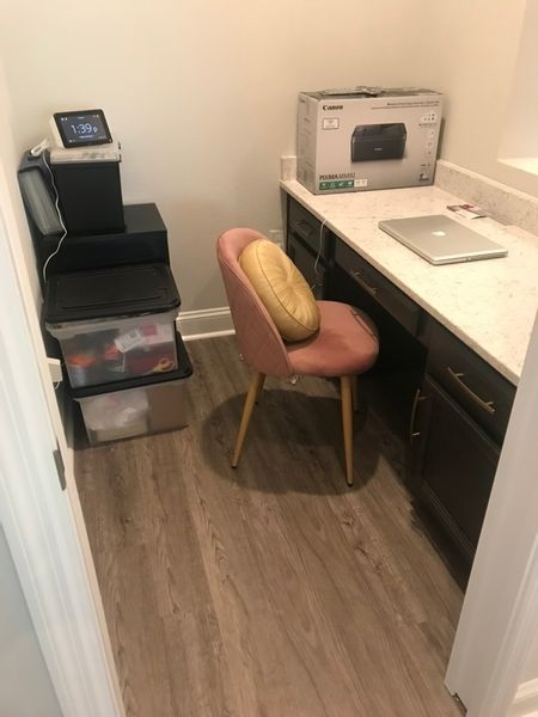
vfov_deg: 63.4
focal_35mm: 28
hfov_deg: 49.7
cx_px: 269
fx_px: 580
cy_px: 358
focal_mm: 3.99
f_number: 1.8
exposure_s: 1/15
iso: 64
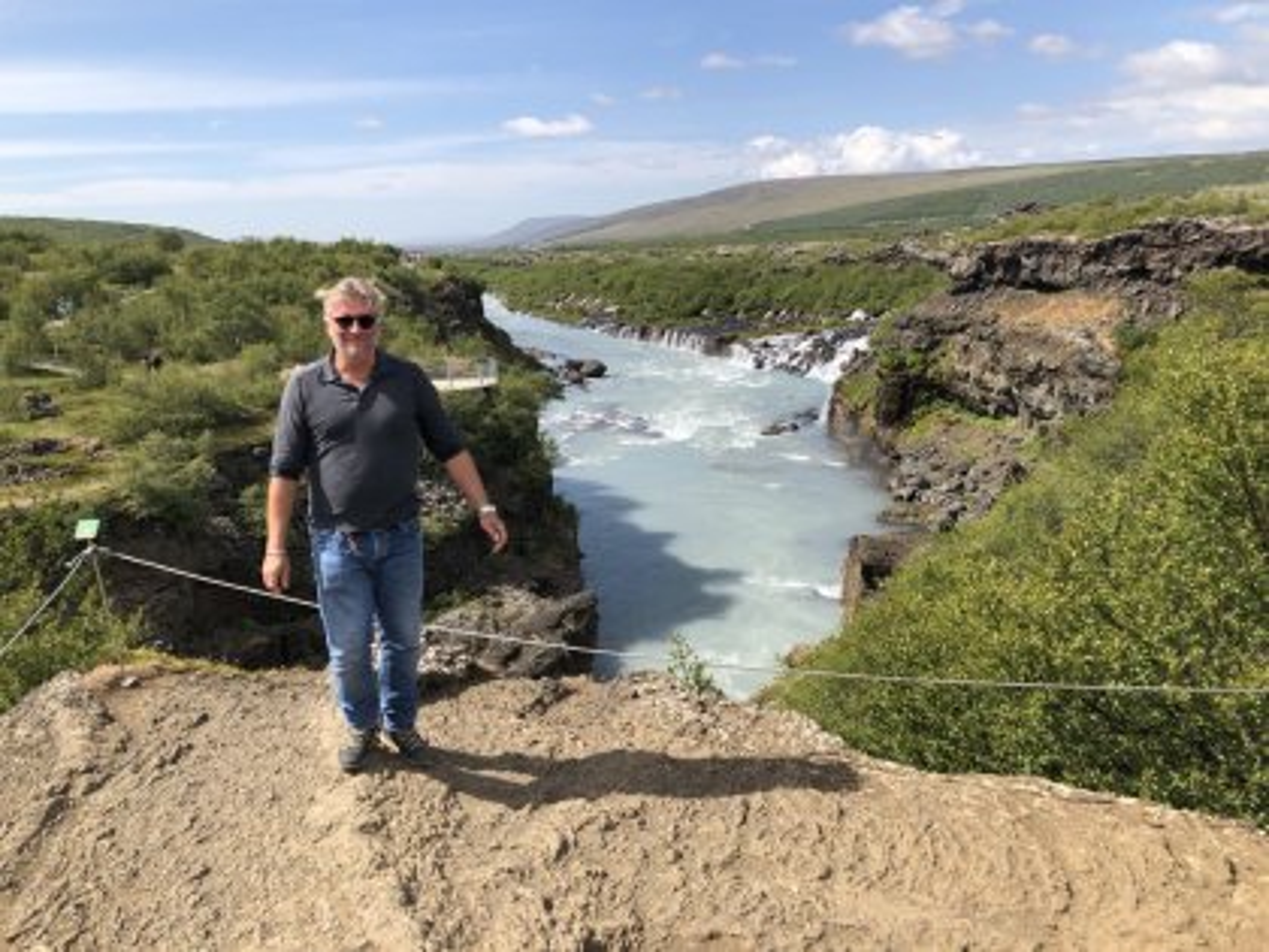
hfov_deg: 63.4
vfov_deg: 49.7
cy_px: 476
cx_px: 634
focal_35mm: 28
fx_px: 1026
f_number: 1.8
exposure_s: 1/2000
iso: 20
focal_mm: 4
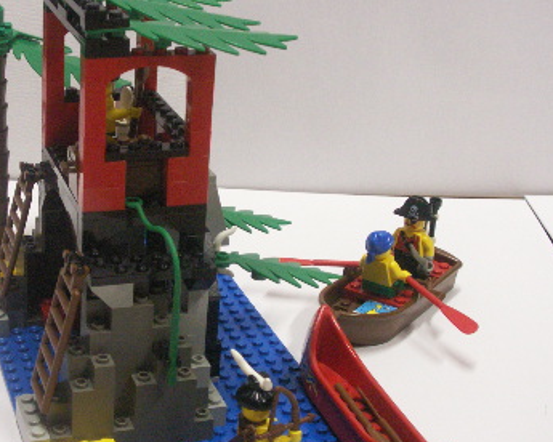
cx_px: 151
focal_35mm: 67
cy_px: 218
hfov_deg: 28.0
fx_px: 1097
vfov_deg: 22.8
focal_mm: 7.7
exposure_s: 1/20
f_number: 3.5
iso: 160
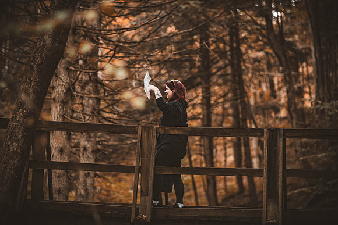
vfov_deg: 8.9
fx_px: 1456
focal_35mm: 155
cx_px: 169
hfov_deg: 13.2
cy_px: 112
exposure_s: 1/160
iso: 1000
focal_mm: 155
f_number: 2.8
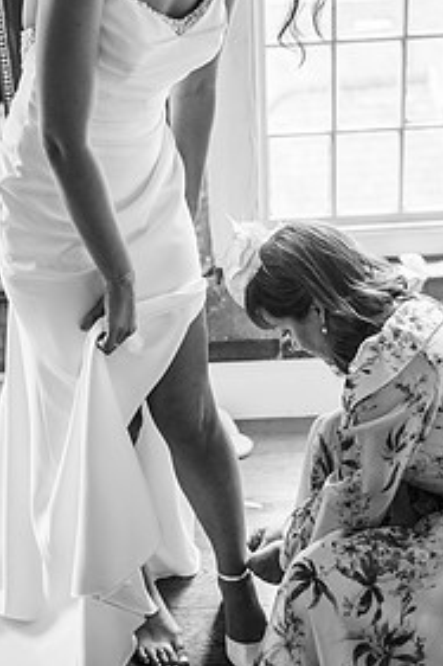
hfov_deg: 24.1
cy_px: 292
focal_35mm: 56
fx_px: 1035
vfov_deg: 35.6
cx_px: 181
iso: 250
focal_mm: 35
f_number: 2
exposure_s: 1/200
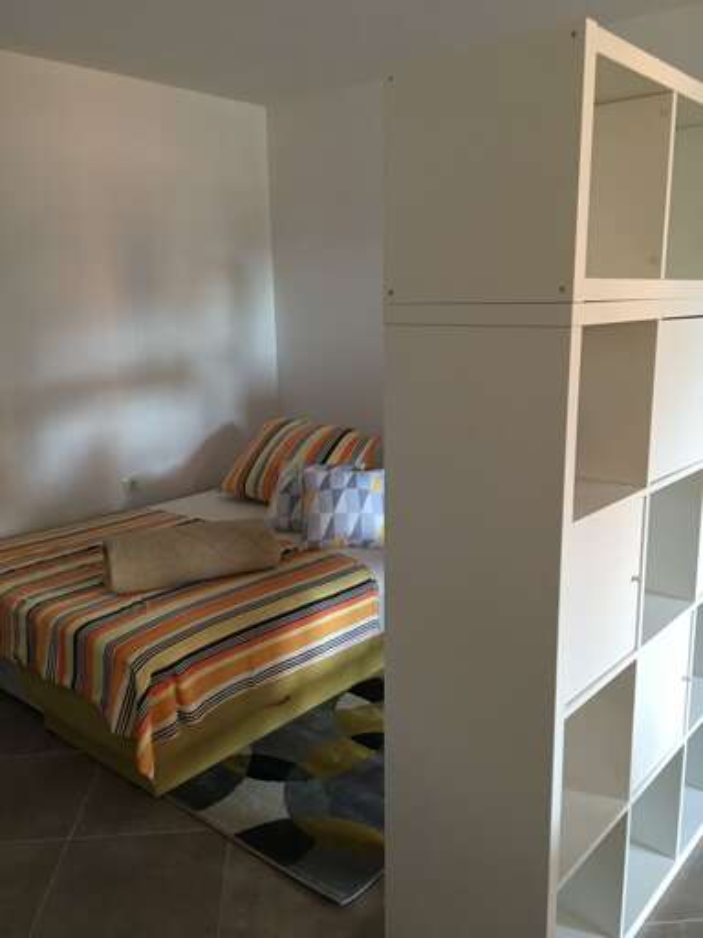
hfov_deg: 48.2
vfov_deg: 61.7
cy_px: 469
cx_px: 352
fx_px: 785
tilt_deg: -11.2
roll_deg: +2.7
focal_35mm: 29
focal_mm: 4.15
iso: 100
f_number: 2.2
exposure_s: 1/17
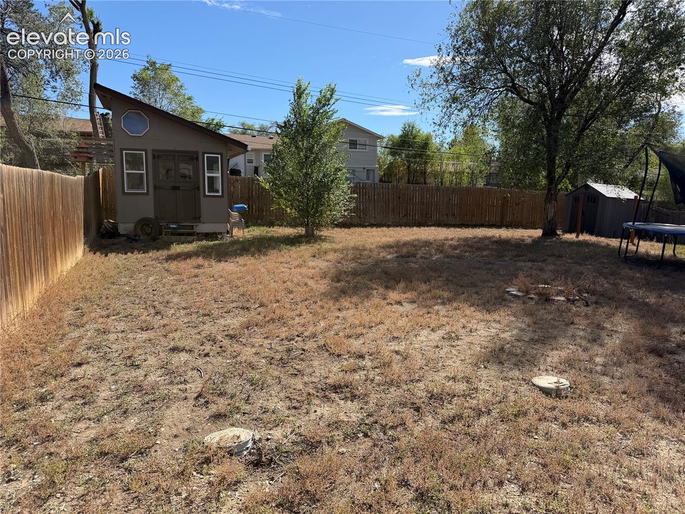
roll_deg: +1.1
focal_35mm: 24
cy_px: 257
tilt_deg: -7.4
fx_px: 475
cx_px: 342
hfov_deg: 71.6
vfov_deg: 56.8
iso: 80
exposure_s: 1/3279
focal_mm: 6.76
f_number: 1.78
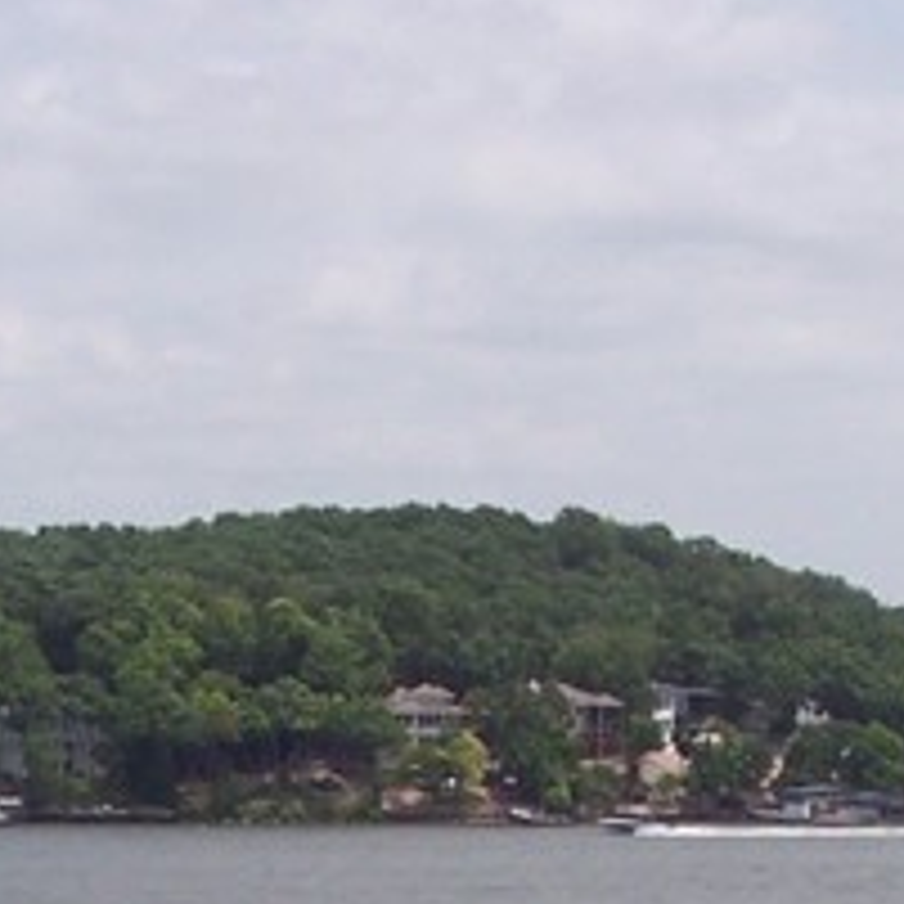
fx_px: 5052
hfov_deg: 10.2
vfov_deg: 10.0
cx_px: 454
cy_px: 1286
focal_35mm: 171
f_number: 4.8
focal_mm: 8
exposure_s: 1/1000
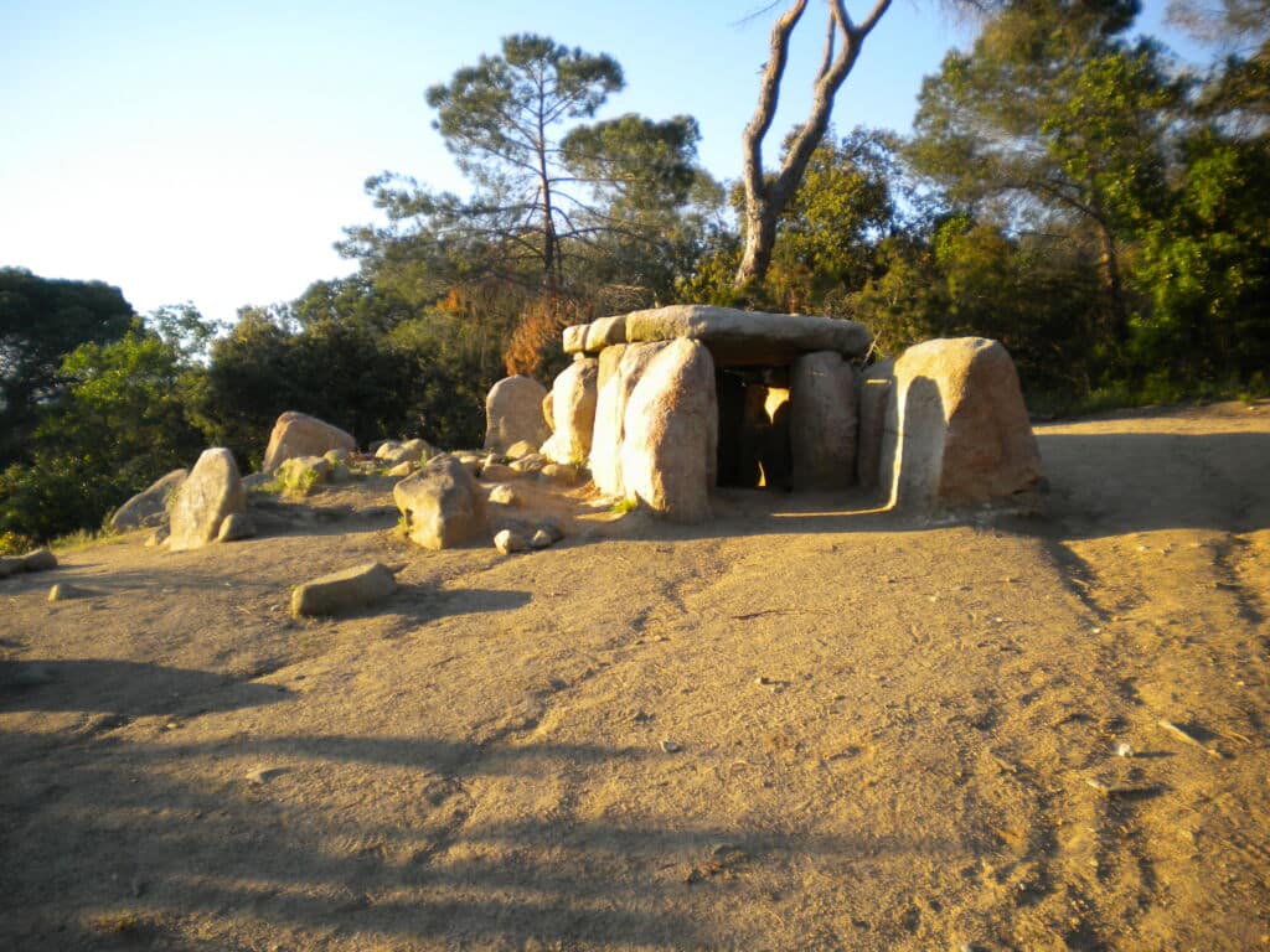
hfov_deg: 52.6
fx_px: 1284
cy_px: 476
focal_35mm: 35
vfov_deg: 40.7
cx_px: 635
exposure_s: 1/433
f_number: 3.1
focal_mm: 6.3
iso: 131
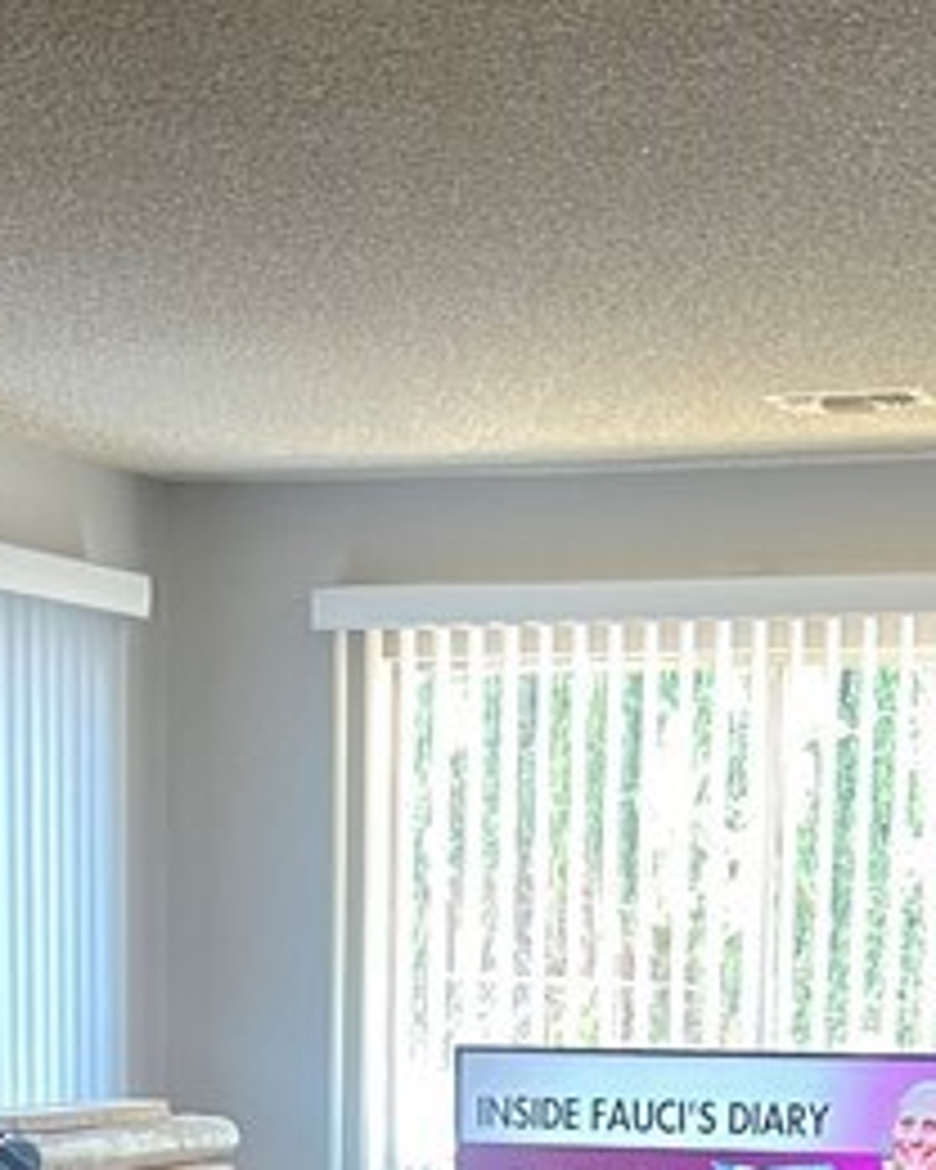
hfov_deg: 15.4
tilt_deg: -8.4
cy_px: 1476
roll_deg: -1.2
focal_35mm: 100
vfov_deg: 18.0
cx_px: 364
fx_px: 3463
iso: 250
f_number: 1.5
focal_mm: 5.7
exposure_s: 1/60
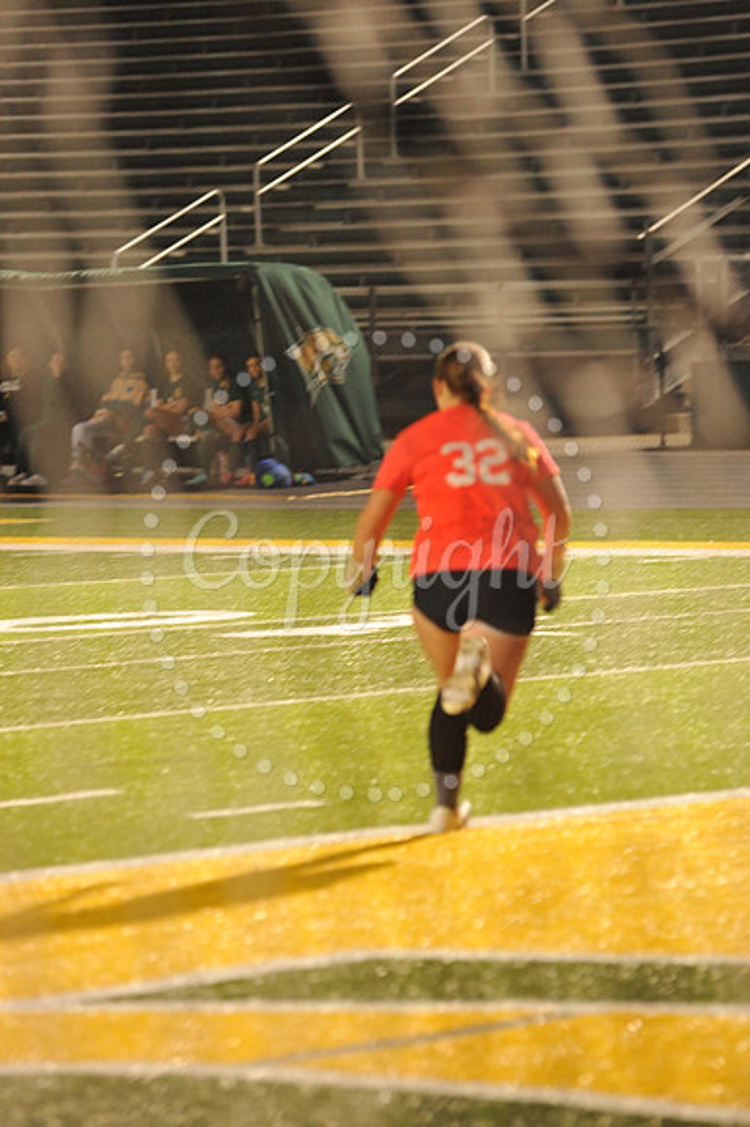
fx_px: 6257
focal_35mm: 200
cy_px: 564
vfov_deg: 10.3
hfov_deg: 6.9
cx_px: 375
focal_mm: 200
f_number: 4.5
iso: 4000
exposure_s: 1/160
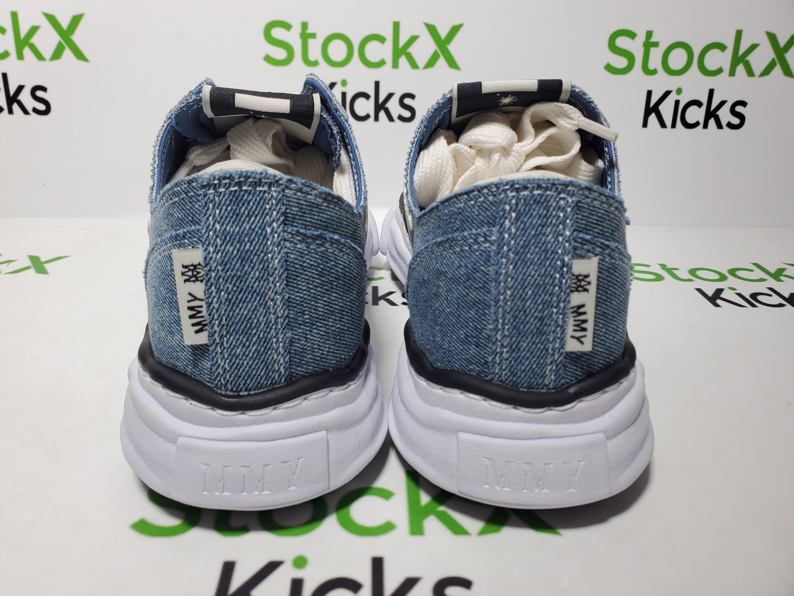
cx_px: 397
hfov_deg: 67.3
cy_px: 298
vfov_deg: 53.1
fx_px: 596
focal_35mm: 26
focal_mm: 4.3
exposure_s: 1/159
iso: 50
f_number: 2.4
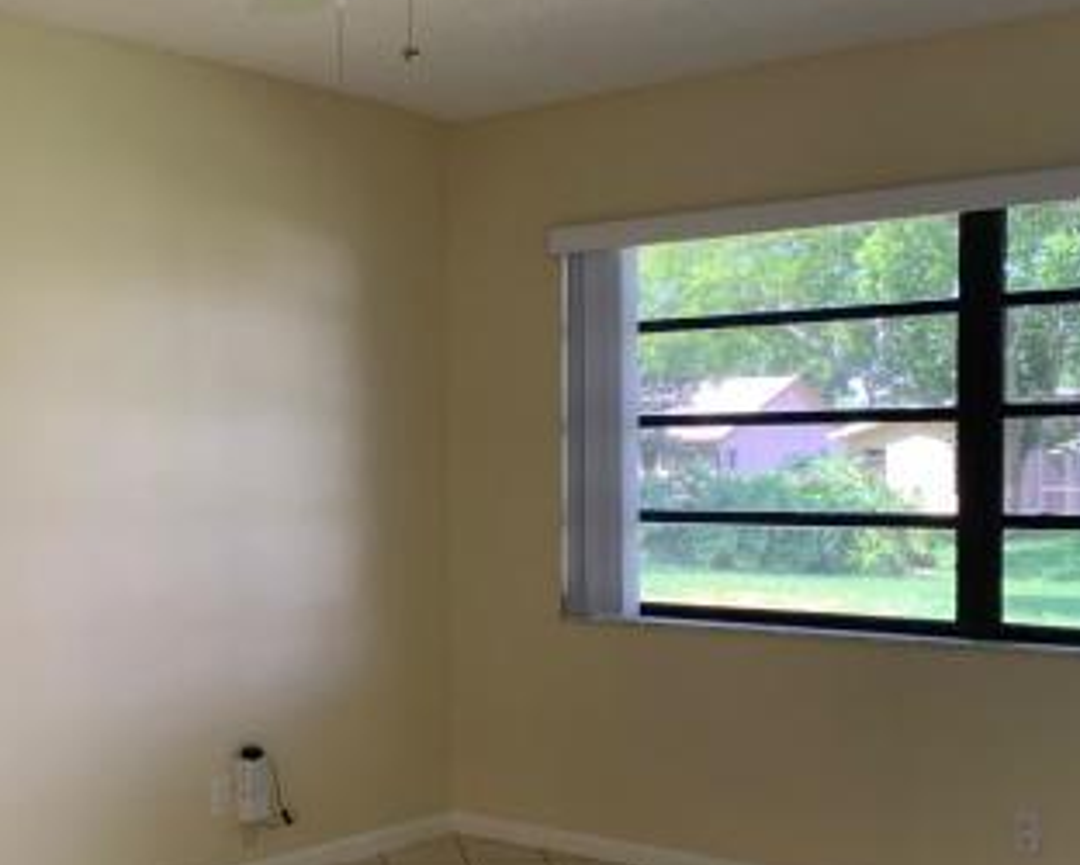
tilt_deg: -3.0
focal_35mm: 52
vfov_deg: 29.0
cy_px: 554
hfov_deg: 35.9
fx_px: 1663
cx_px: 488
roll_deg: -0.5
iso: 100
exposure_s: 1/91
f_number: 1.8
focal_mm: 4.25
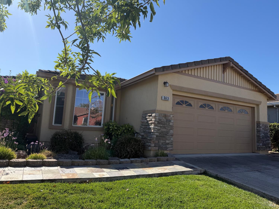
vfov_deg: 56.8
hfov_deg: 71.6
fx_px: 193
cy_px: 104
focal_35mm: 24
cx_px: 140
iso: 80
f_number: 1.78
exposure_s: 1/3759
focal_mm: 6.76
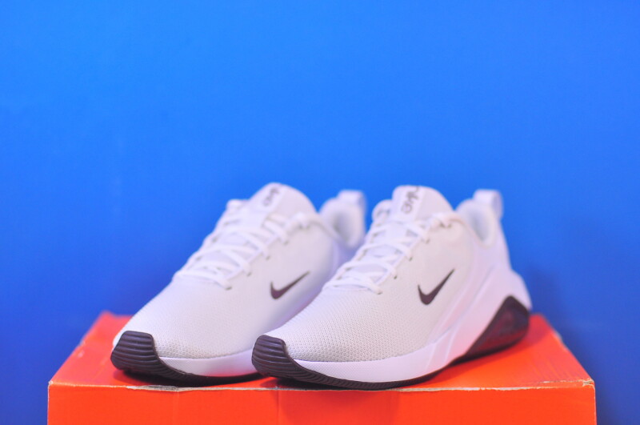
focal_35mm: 75
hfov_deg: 27.0
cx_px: 320
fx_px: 1331
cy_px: 212
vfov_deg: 18.1
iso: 250
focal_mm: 50
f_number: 2.2
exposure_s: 1/320
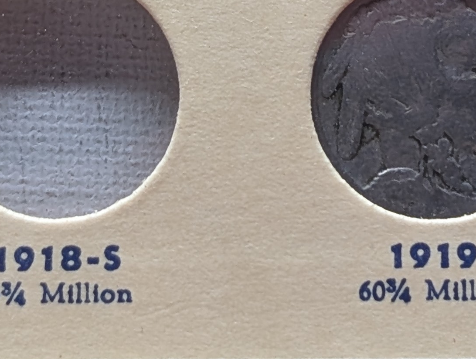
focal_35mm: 183
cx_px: 297
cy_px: -266
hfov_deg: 10.8
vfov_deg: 7.9
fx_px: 2521
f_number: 1.68
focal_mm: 6.9
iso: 28
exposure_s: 1/34.3
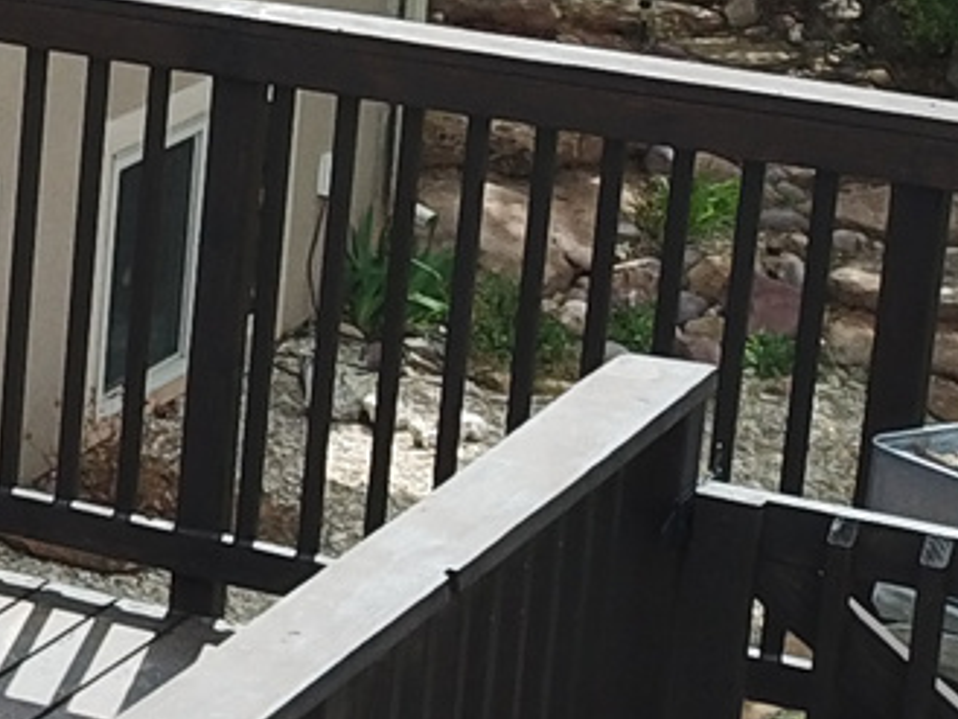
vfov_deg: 9.1
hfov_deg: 11.1
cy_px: 96
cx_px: -908
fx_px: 4485
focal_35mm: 162
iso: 100
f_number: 2.2
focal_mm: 4.73
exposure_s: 1/702
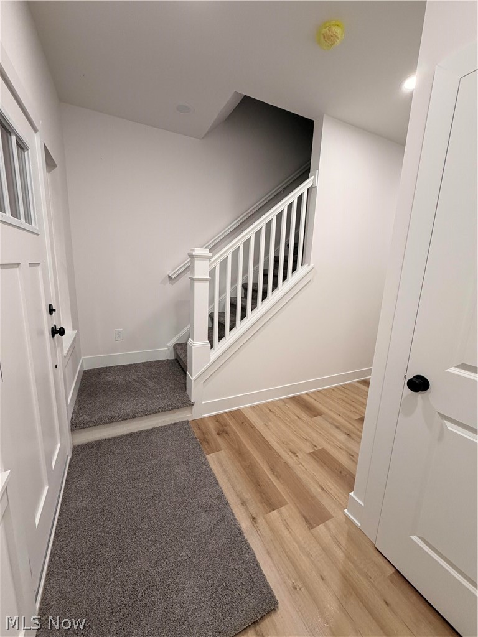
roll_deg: -2.9
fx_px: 258
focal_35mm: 14
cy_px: 318
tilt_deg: -11.1
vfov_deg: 102.1
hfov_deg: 85.7
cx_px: 239
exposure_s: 1/120
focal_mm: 2.22
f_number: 2.2
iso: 250
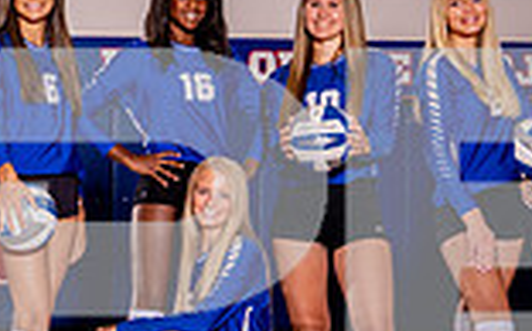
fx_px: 1491
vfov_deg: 12.6
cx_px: -139
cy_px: 231
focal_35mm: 103
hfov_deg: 18.9
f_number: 11
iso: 320
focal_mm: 26
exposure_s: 1/200
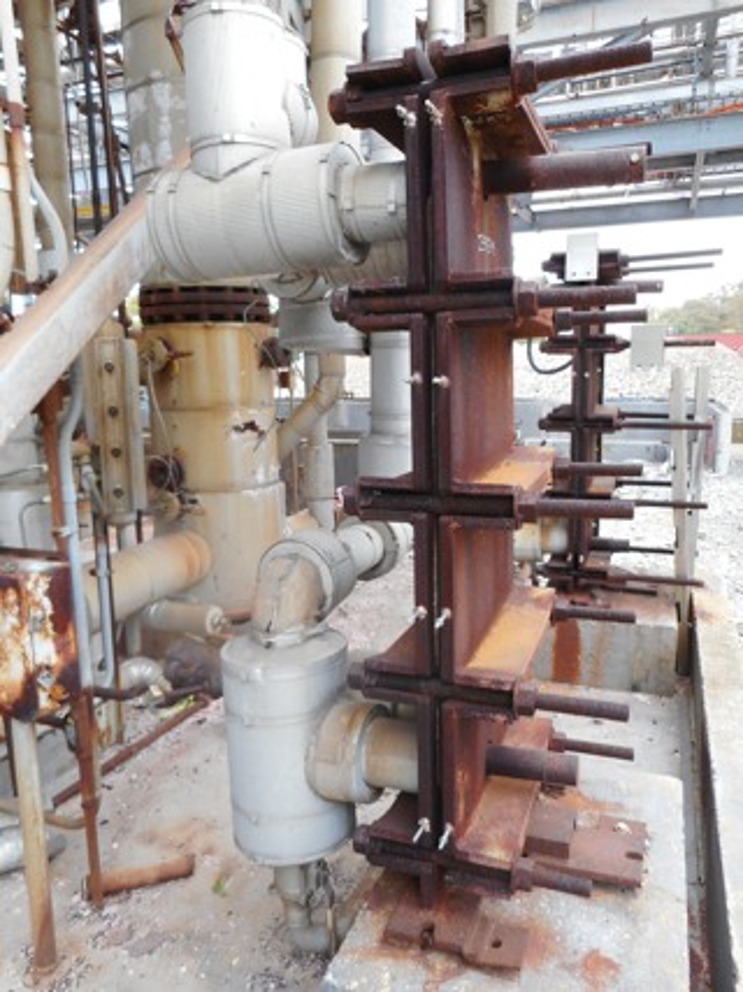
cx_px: 372
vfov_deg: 69.4
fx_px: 716
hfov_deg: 54.9
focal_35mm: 25
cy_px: 496
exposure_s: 1/30
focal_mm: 4.5
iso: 80
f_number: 3.7
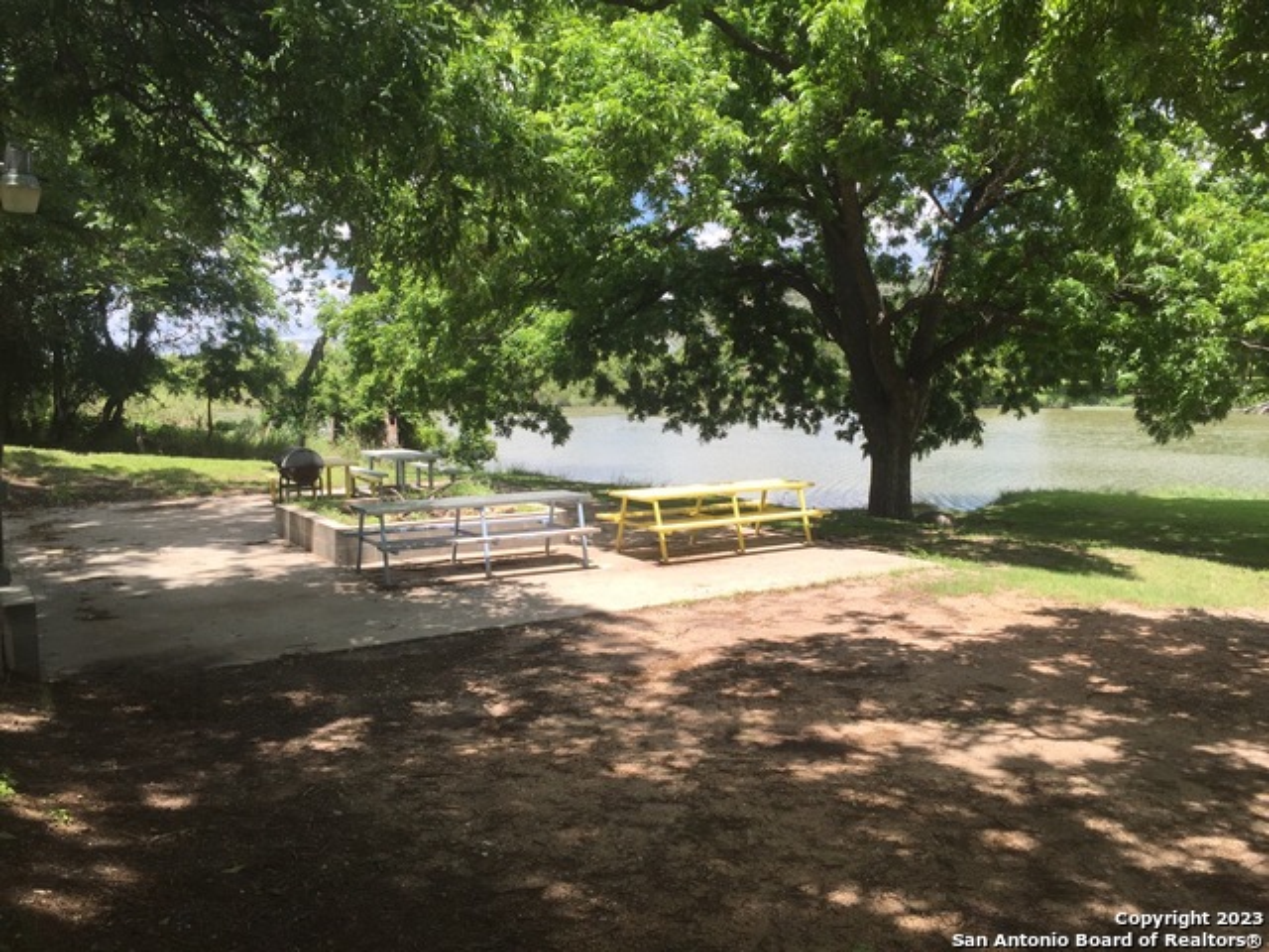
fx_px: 1063
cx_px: 634
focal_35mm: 29
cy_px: 476
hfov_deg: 61.7
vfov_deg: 48.2
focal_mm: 4.15
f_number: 2.2
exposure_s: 1/898
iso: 32
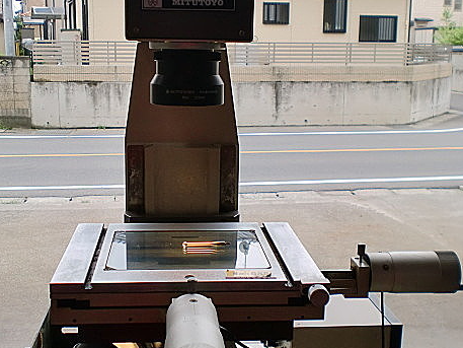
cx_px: 207
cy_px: 185
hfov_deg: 38.9
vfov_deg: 29.7
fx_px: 656
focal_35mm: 49
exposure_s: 1/100
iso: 64
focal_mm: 6.3
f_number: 3.1
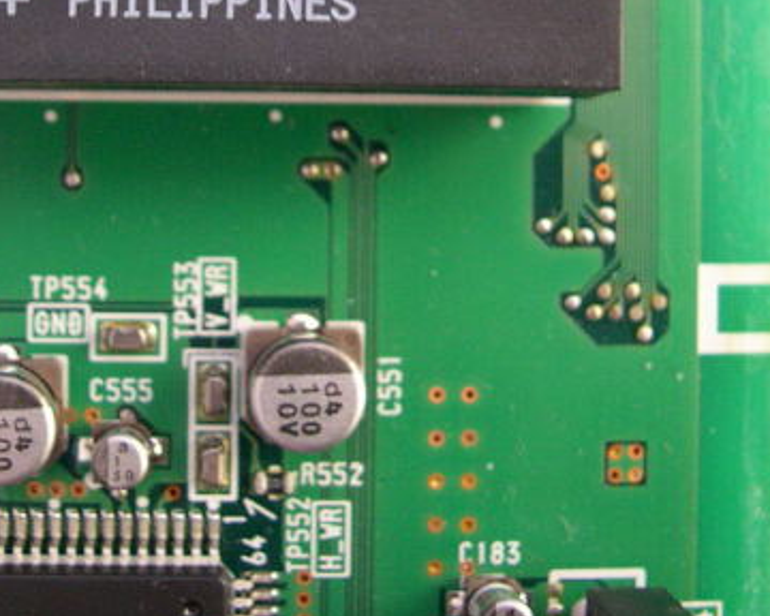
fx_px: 1778
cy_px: 53
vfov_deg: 19.3
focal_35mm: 78
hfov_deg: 24.3
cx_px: 245
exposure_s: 1/4
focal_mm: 8
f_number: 2.8
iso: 400
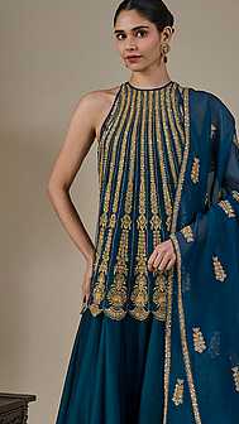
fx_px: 868
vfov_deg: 27.3
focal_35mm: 77
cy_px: 301
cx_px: 159
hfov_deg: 15.7
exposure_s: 1/160
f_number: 5.6
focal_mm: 47
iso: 250
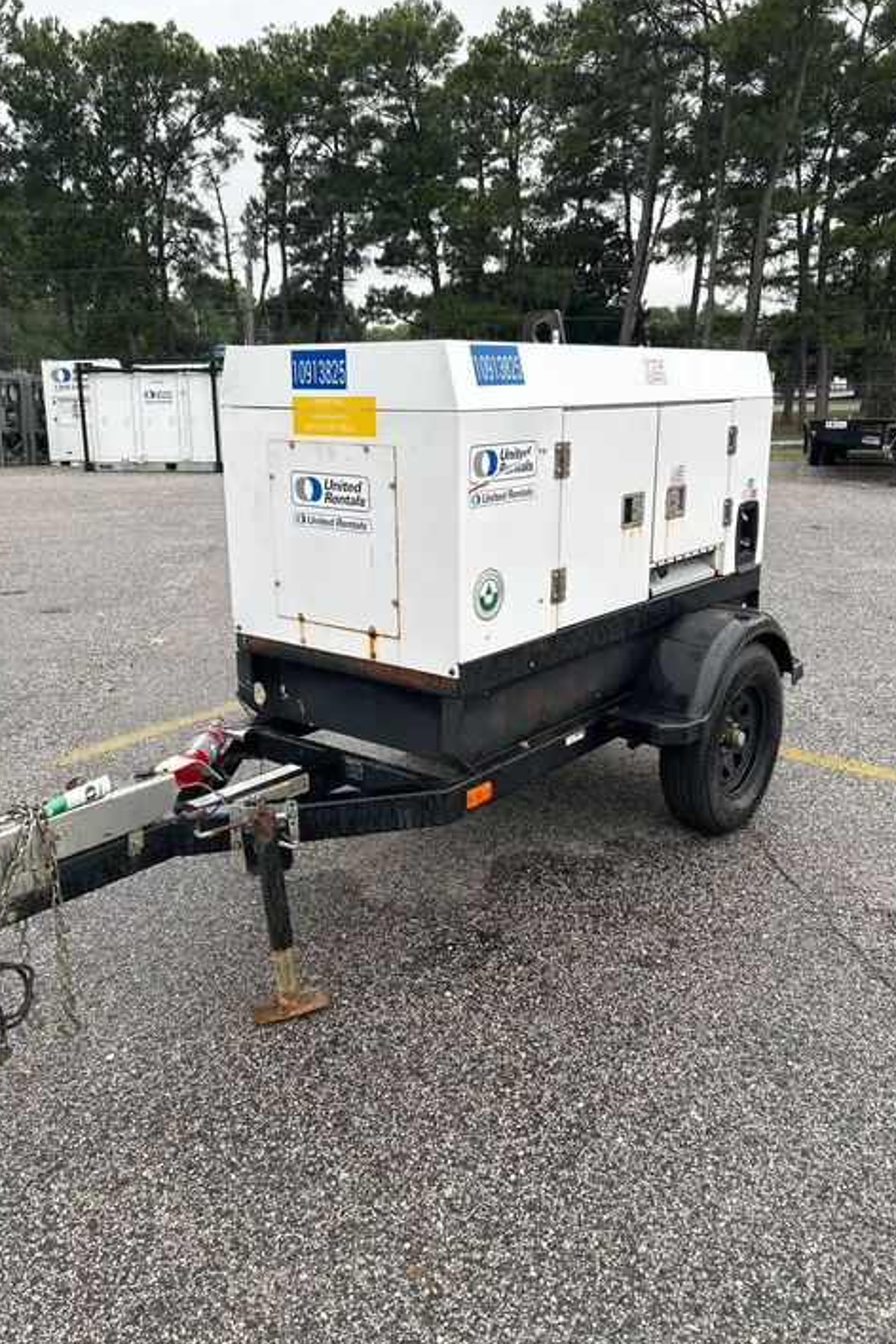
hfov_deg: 46.4
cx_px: 442
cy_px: 656
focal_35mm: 28
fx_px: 1045
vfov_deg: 65.5
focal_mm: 5.7
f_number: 1.5
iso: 50
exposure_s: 1/375
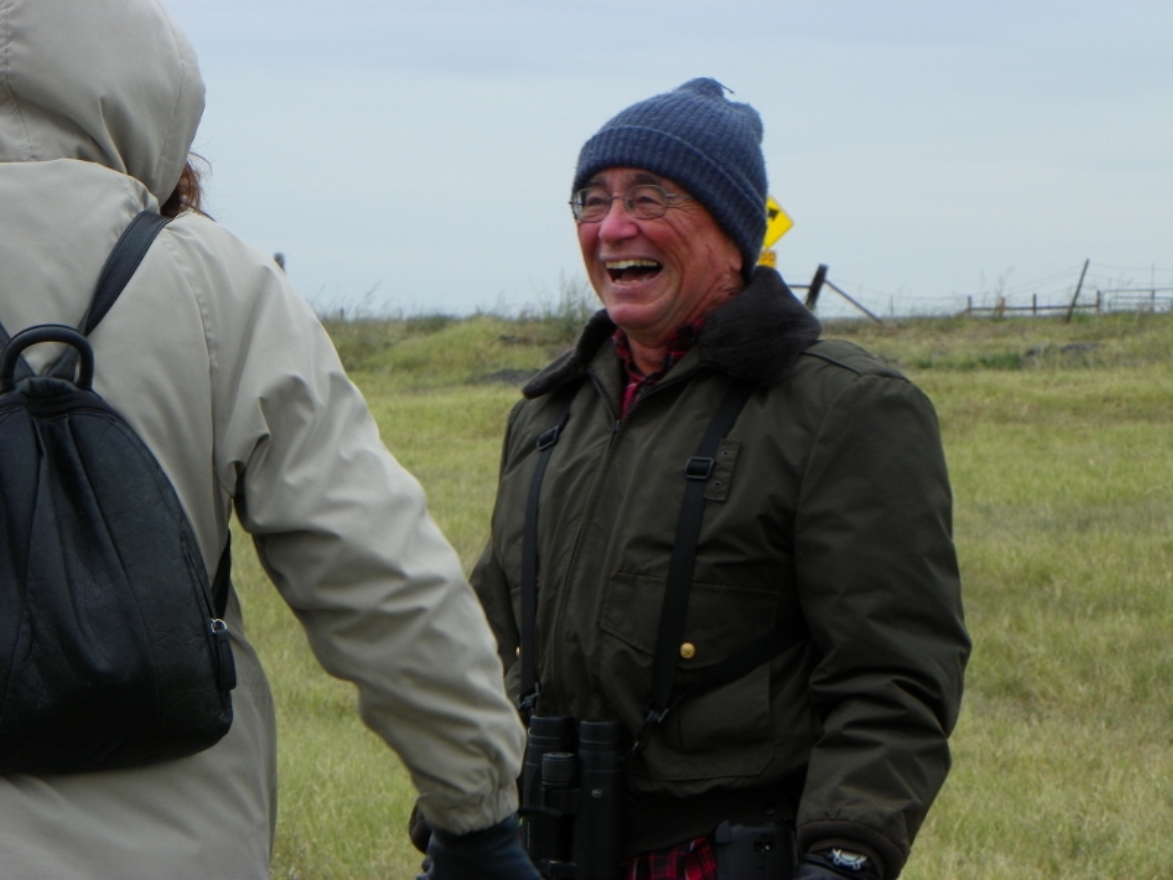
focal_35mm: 148
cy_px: 440
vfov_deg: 10.0
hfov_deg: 13.3
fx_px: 5015
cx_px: 586
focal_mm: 26.4
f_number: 5.6
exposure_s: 1/125
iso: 64
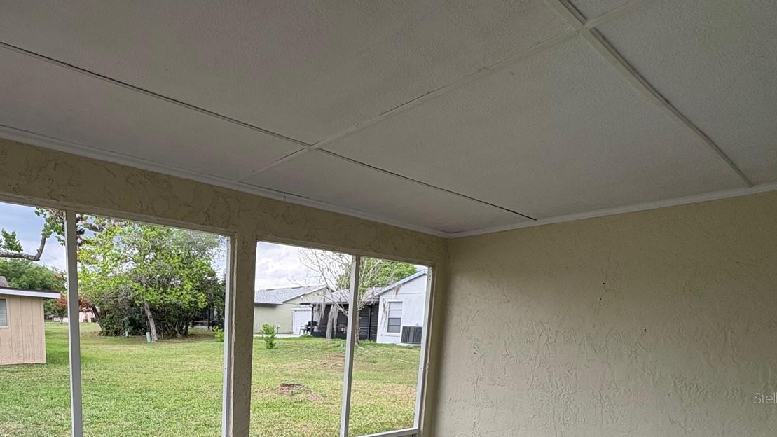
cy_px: 398
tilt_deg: -9.4
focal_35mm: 22
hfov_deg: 78.6
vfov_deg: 46.2
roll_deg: -2.3
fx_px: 453
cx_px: 259
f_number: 2.2
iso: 64
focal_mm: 2.22
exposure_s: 1/250
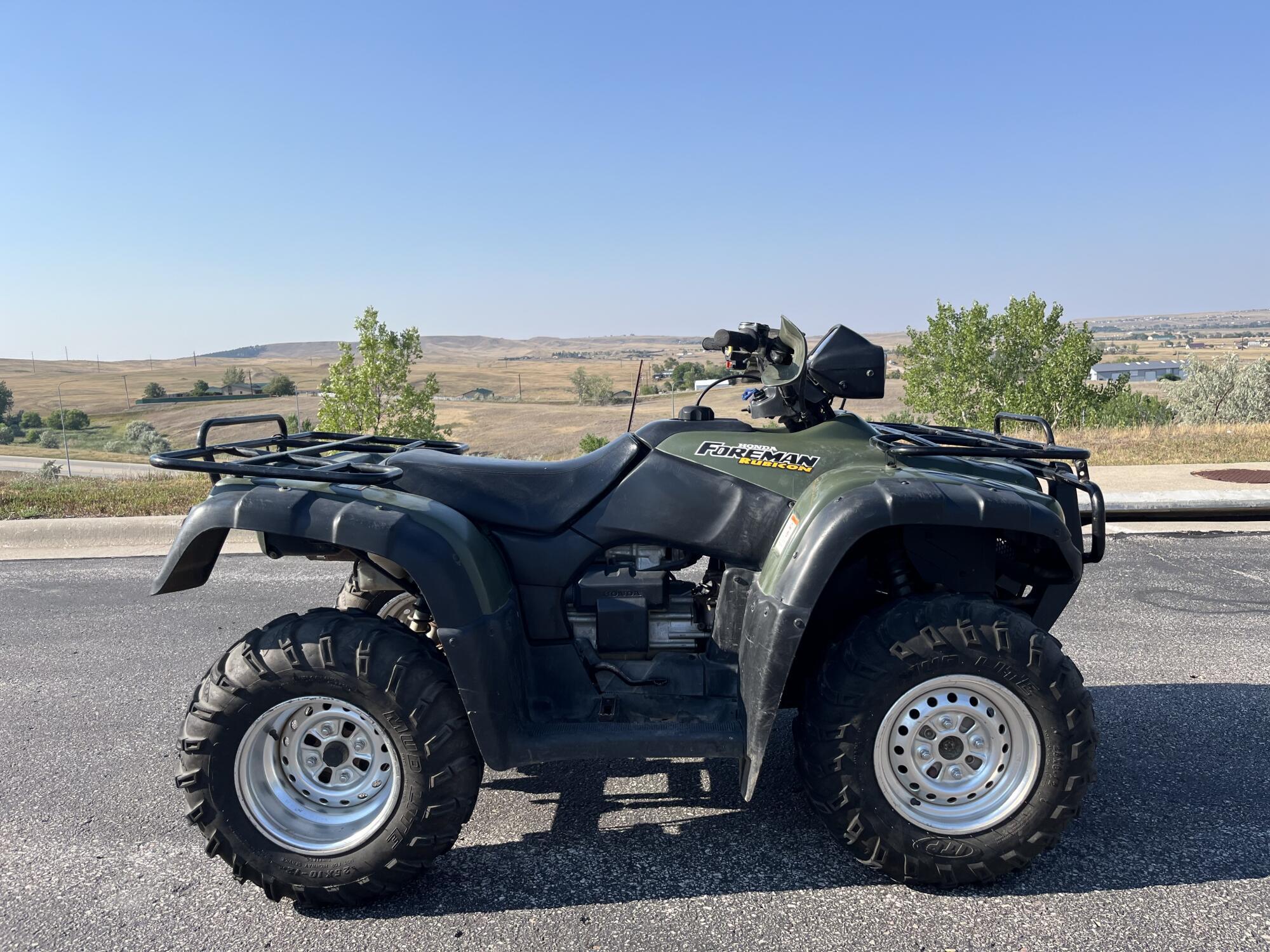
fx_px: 954
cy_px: 476
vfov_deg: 53.1
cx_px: 635
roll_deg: +2.8
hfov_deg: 67.3
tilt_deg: -8.7
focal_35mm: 26
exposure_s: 1/2825
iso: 50
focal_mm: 5.1
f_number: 1.6
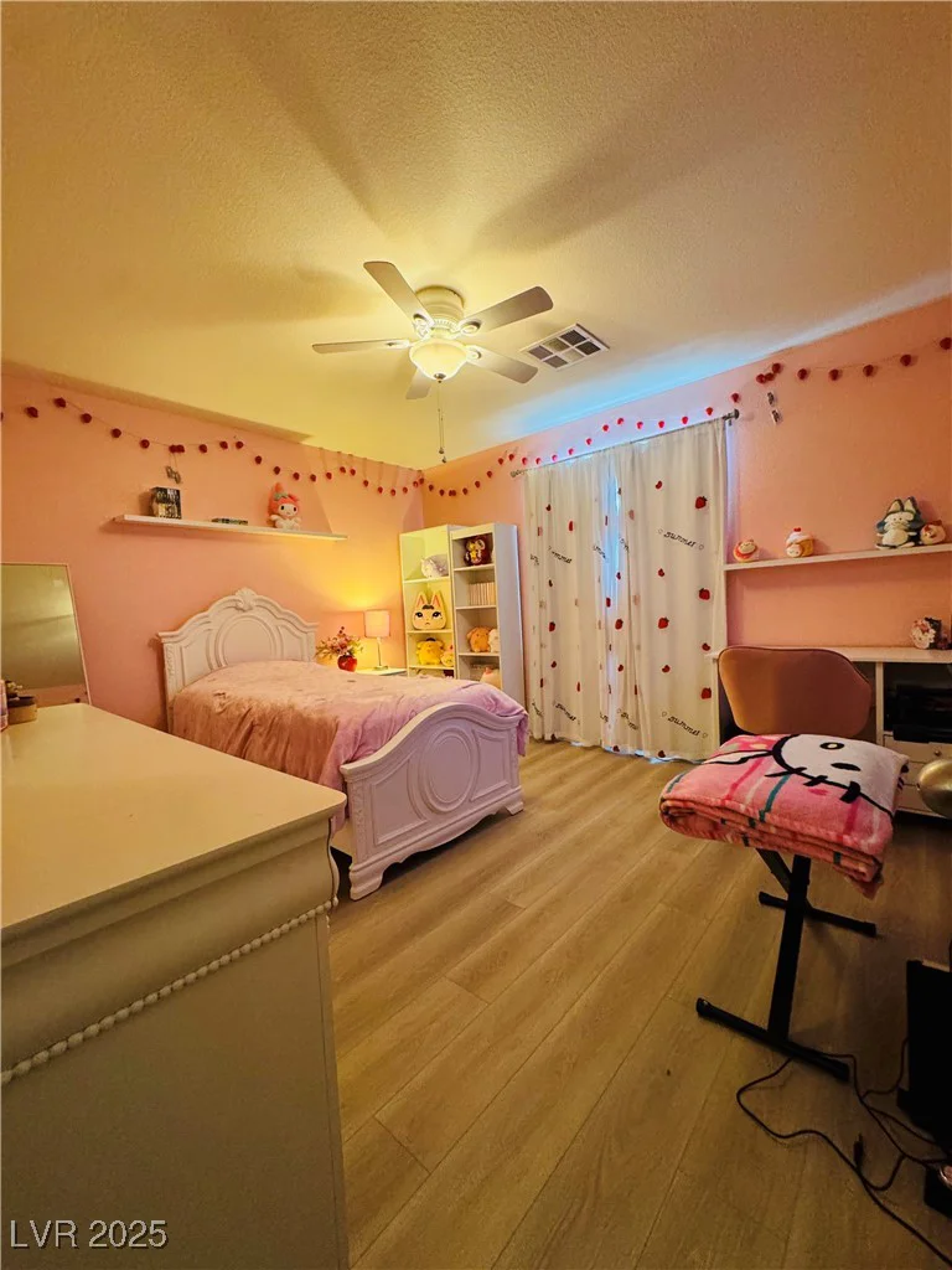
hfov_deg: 85.7
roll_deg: +2.1
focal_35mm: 14
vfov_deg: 102.1
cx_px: 476
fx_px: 513
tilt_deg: -3.2
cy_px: 635
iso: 500
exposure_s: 1/60
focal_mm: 2.22
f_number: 2.2
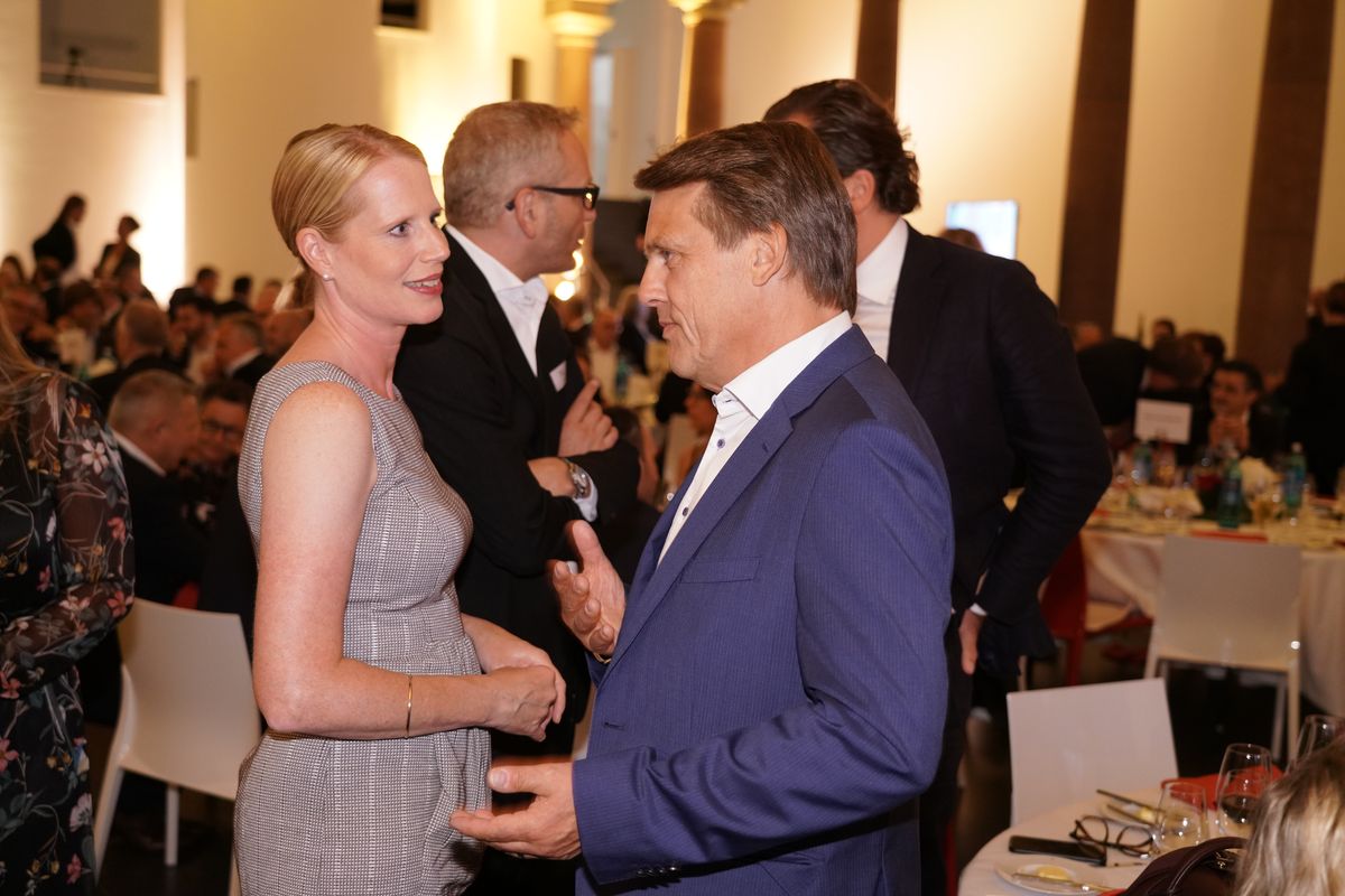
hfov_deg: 42.7
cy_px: 448
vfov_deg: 29.2
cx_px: 672
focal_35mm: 46
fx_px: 1718
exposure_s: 1/30
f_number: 4
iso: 2500
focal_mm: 46
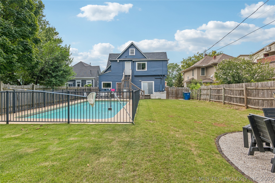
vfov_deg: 70.4
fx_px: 130
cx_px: 138
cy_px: 92
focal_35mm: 17
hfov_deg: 93.3
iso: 500
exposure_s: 1/400
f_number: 7.1
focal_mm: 17
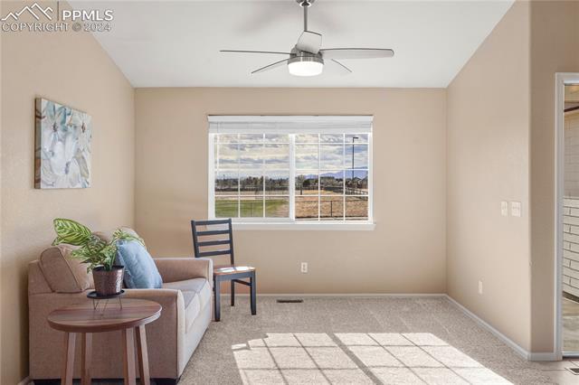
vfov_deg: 39.9
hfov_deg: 57.2
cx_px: 290
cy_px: 192
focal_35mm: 33
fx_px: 530
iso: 800
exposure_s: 1/125
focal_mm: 33
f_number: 11
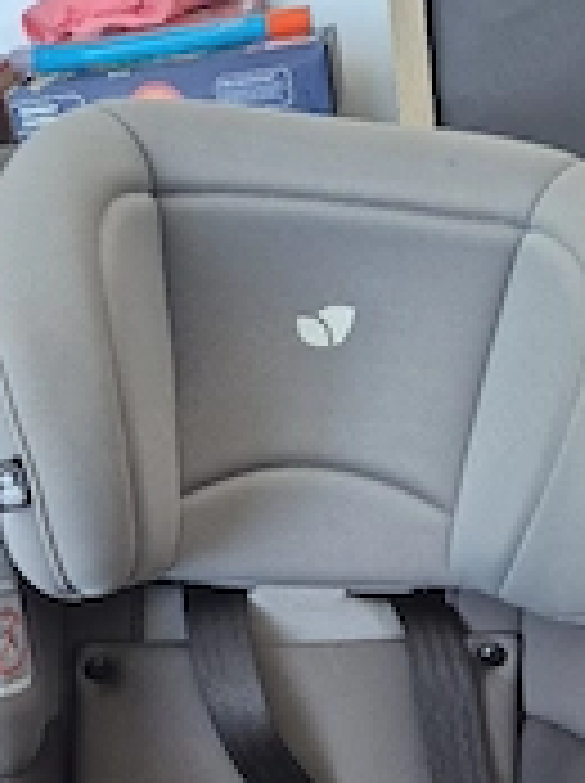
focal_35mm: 53
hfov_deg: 27.4
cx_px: 328
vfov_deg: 33.3
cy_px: 774
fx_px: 1197
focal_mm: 5.4
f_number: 1.8
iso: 500
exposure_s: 1/100
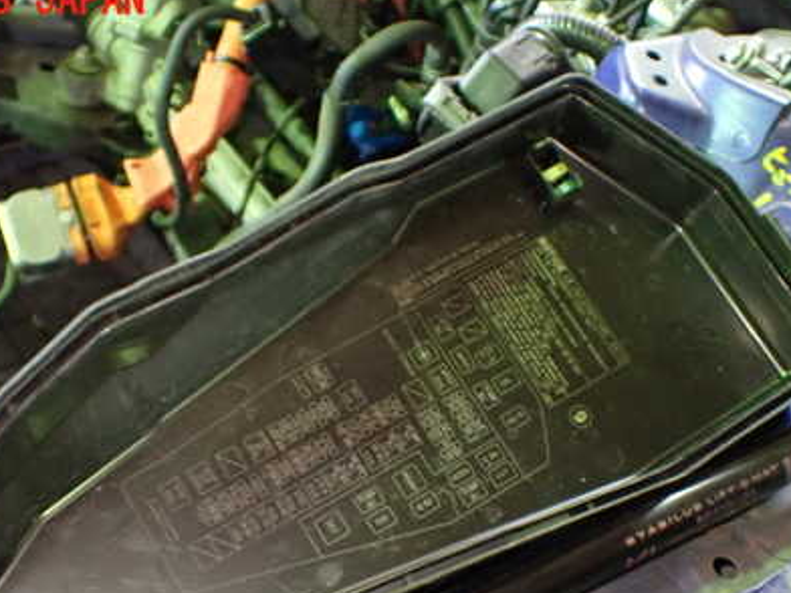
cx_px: 383
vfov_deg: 29.3
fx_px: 1120
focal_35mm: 49
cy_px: 430
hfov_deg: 38.9
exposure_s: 1/30
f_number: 2.4
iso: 1000
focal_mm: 5.79
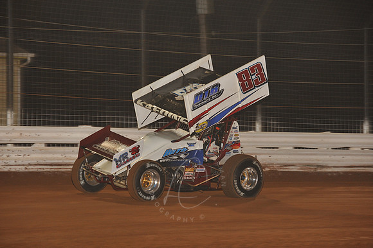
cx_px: 186
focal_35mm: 145
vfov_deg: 9.5
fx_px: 1501
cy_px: 124
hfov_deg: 14.2
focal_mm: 145
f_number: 6.3
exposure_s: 1/320
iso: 1250
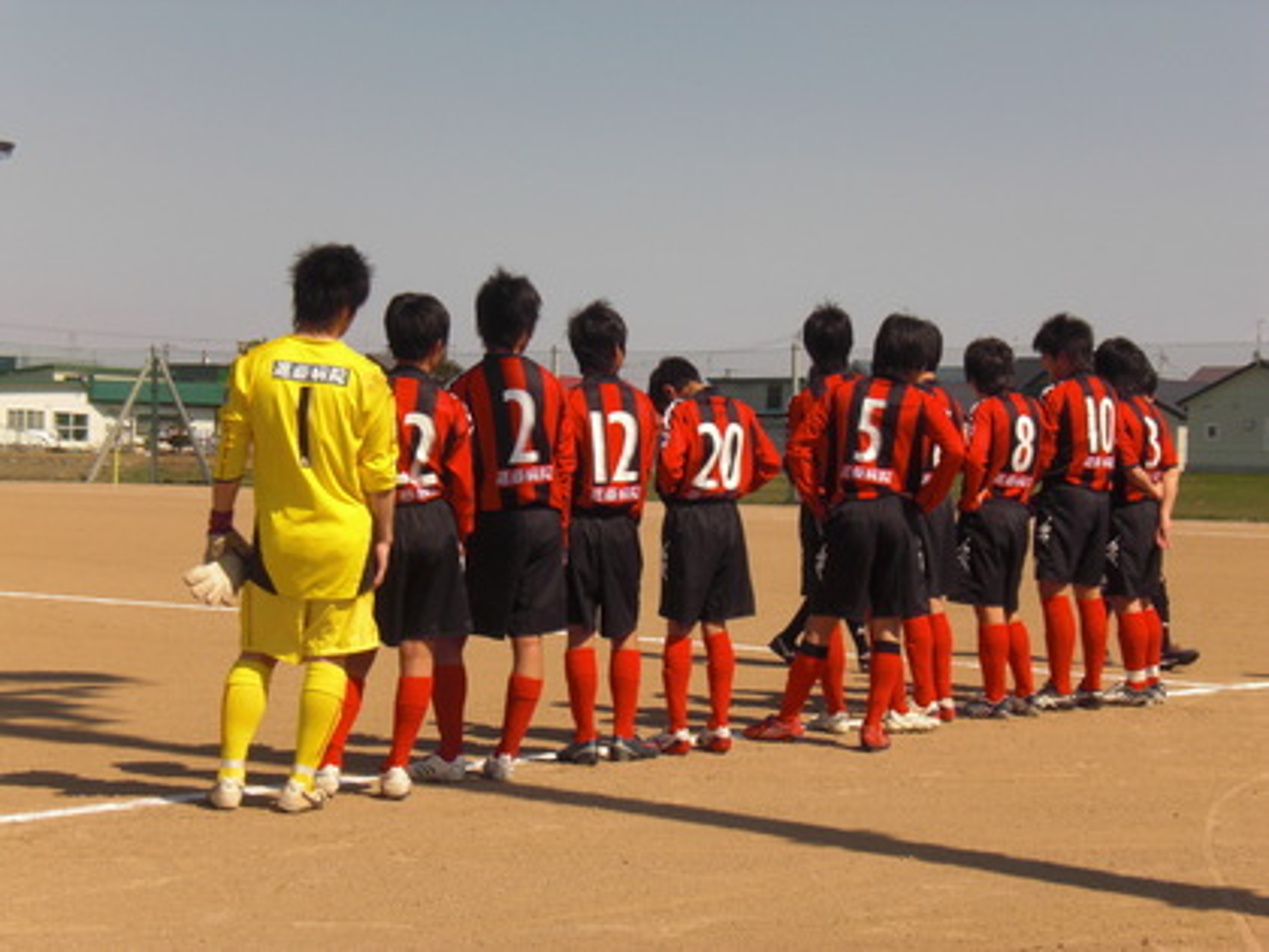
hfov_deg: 26.0
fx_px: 2749
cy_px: 476
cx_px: 634
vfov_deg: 19.6
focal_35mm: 75
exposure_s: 1/250
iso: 64
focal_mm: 12.47
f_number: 8
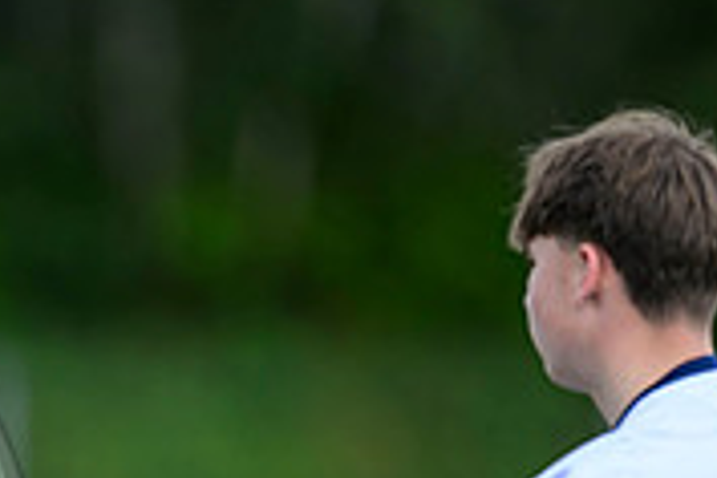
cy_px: 598
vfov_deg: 1.0
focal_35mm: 1314
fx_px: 26168
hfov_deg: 1.6
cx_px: -381
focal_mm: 400
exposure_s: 1/640
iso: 160
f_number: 3.2
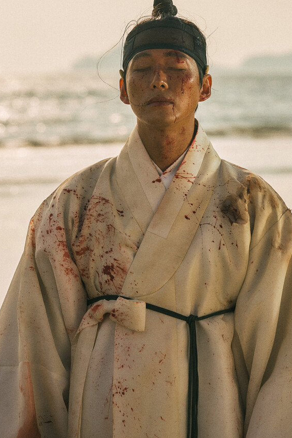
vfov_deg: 10.9
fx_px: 2285
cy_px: 155
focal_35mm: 188
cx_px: 134
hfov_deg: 7.3
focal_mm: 119
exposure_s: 1/160
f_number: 5.6
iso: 160
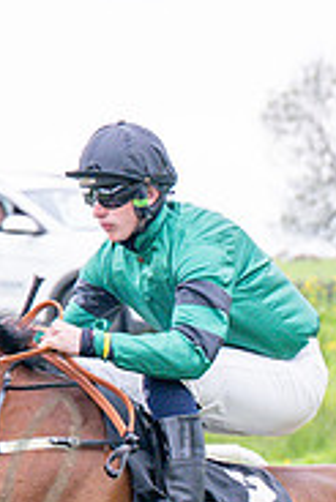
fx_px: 8621
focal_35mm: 617
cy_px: 651
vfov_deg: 3.3
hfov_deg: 2.2
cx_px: 137
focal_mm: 92
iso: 400
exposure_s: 1/1250
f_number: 4
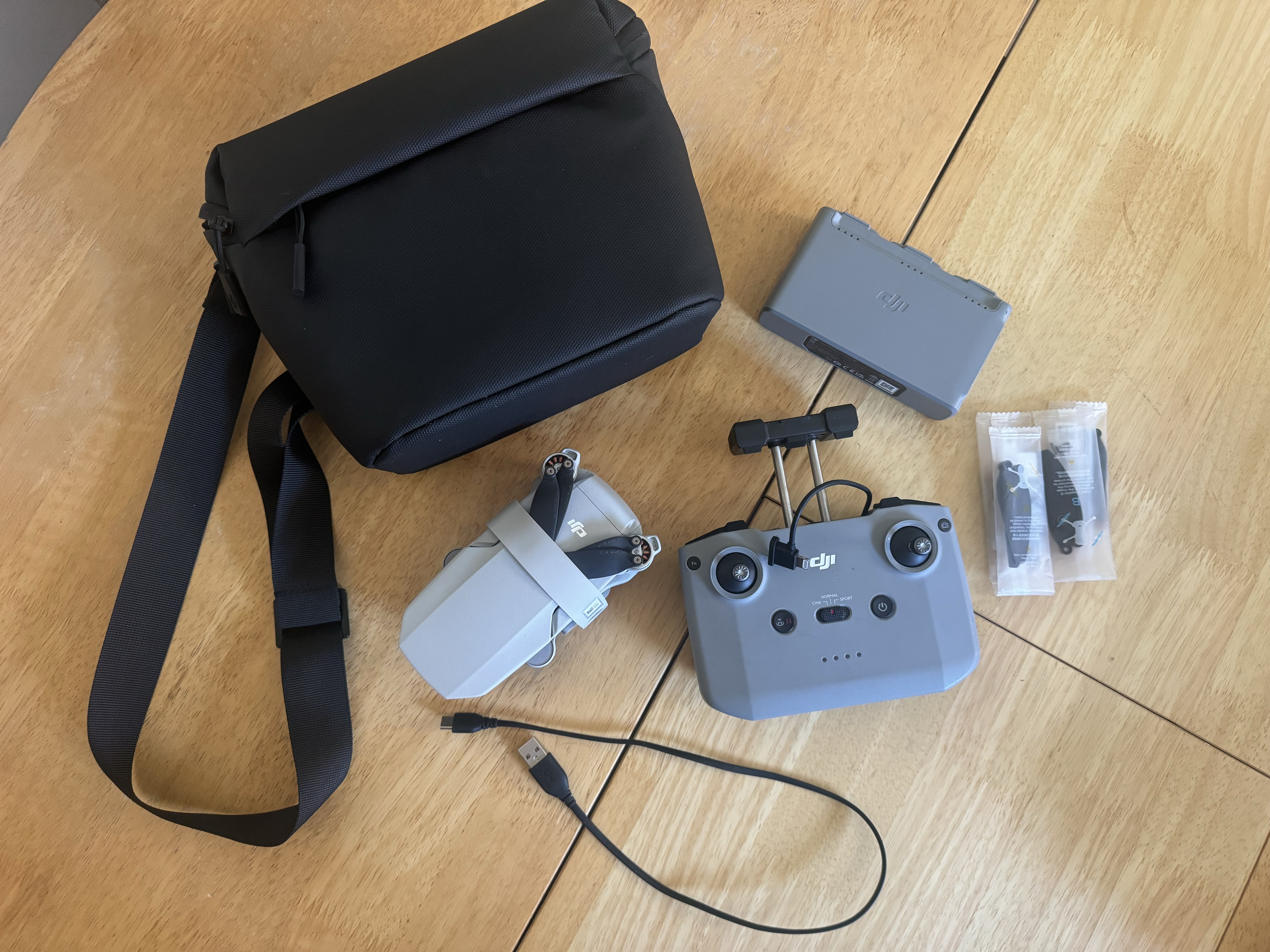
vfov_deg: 56.8
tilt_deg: -81.6
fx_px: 881
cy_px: 476
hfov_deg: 71.6
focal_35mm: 24
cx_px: 635
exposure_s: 1/60
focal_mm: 6.76
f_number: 1.78
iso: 400
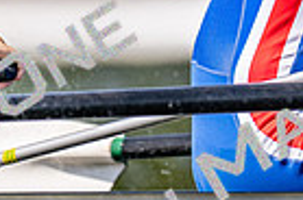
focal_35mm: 3762
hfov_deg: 0.5
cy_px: -24
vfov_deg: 0.4
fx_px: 31591
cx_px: 499
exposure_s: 1/2500
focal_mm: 600
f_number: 4
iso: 320
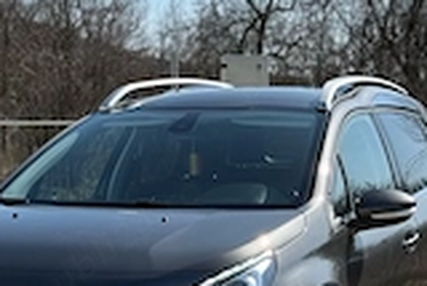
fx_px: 1484
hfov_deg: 16.4
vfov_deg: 10.9
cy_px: 278
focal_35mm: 125
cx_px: 168
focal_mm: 6.76
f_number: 1.78
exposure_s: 1/5587
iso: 80
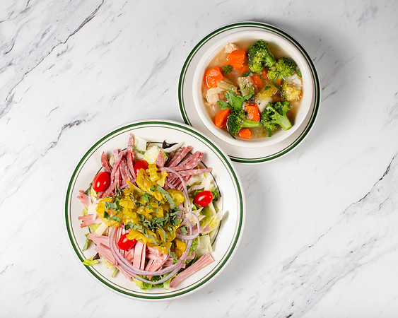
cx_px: 171
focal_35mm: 63
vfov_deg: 24.1
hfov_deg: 29.9
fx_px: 745
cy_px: 153
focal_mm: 50
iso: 200
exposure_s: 1/250
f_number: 14
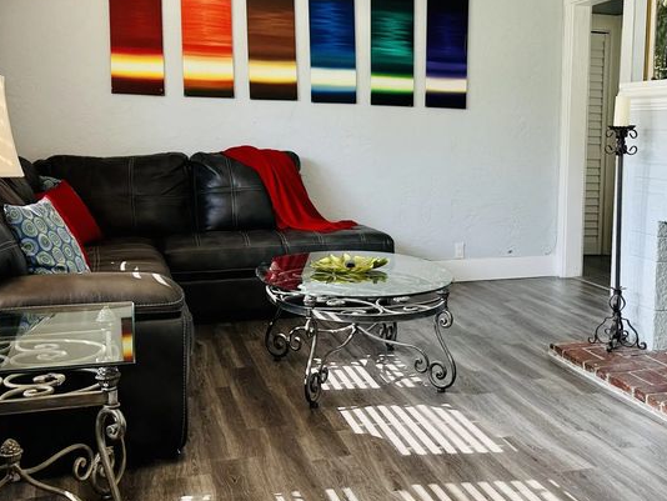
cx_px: 491
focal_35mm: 46
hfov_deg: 40.2
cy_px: 246
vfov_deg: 31.5
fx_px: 887
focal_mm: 6.86
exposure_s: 1/121
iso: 100
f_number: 1.78
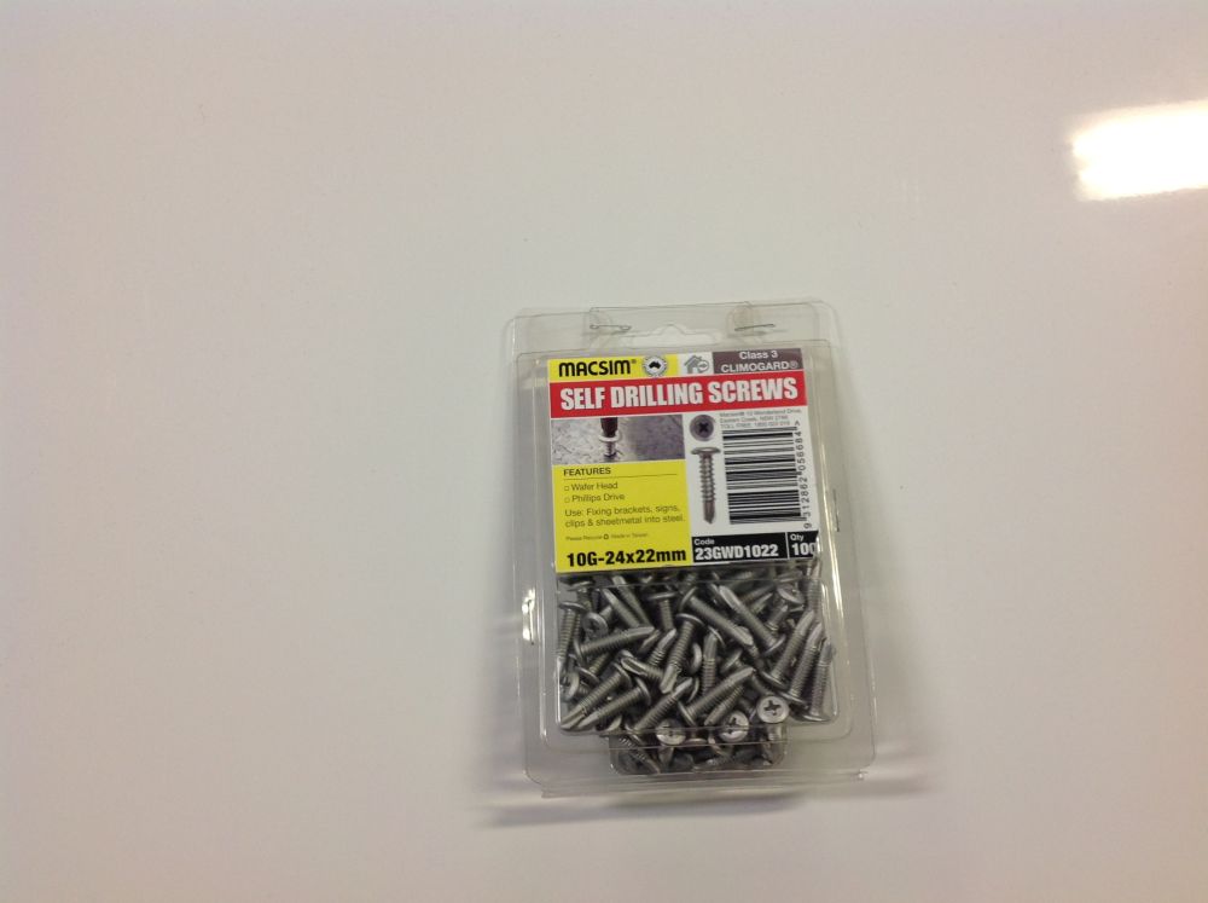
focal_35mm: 35
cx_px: 604
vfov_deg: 40.6
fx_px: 1220
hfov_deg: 52.7
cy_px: 452
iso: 64
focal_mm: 4.28
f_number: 2.4
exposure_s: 1/17
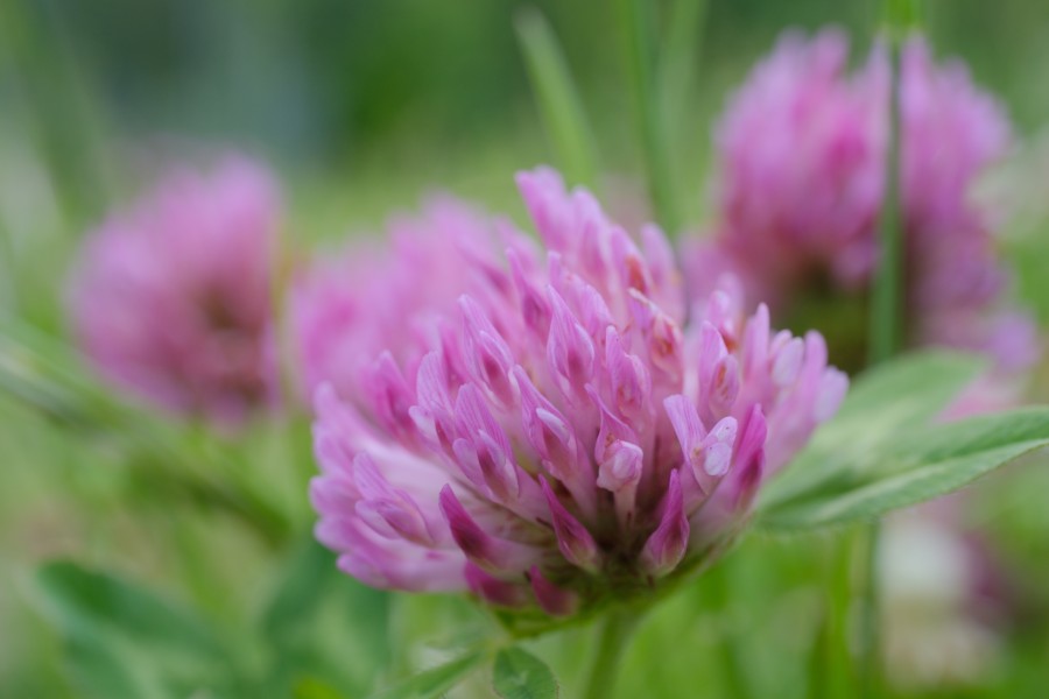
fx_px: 1311
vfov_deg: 29.9
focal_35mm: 45
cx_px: 524
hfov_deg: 43.6
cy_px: 350
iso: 250
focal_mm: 30
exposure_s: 1/58
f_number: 8
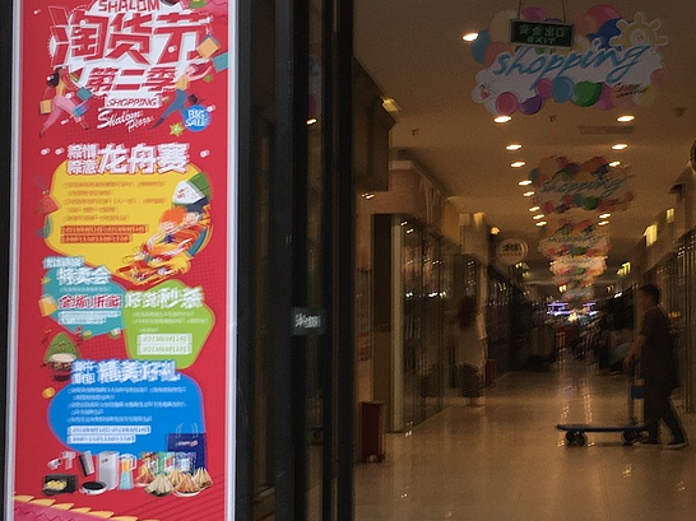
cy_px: 257
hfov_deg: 28.3
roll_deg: +0.0
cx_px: 478
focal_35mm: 68
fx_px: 1367
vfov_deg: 21.6
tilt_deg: +4.3
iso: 32
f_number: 2.2
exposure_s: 1/50
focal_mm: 4.15
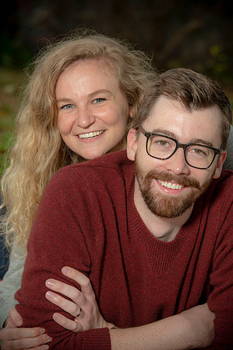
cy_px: 175
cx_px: 116
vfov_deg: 14.2
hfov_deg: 9.4
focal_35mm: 145
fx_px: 1411
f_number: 6.3
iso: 160
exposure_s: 1/200
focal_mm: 145
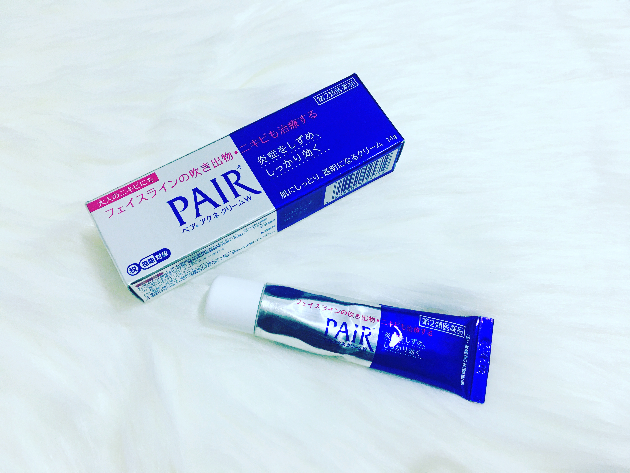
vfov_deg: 48.2
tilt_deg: -65.1
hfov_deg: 61.7
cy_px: 236
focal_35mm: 29
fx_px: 528
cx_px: 315
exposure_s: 1/33
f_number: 2.2
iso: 100
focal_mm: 4.15
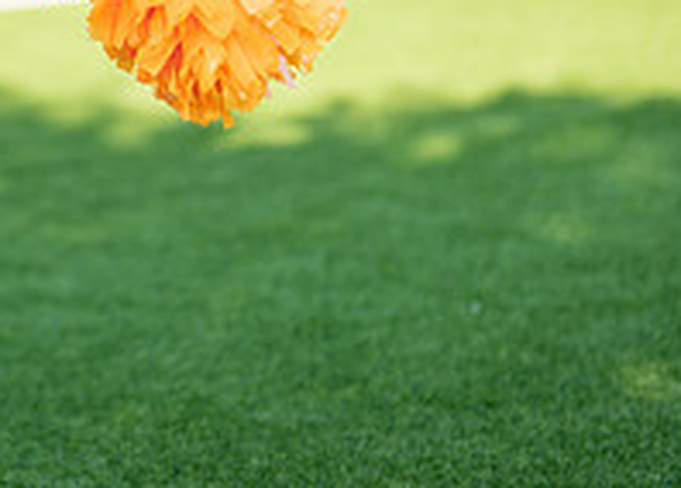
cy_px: 1
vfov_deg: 8.8
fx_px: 3157
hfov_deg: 12.0
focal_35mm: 163
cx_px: -167
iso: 100
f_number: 1.2
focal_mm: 50
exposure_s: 1/2500
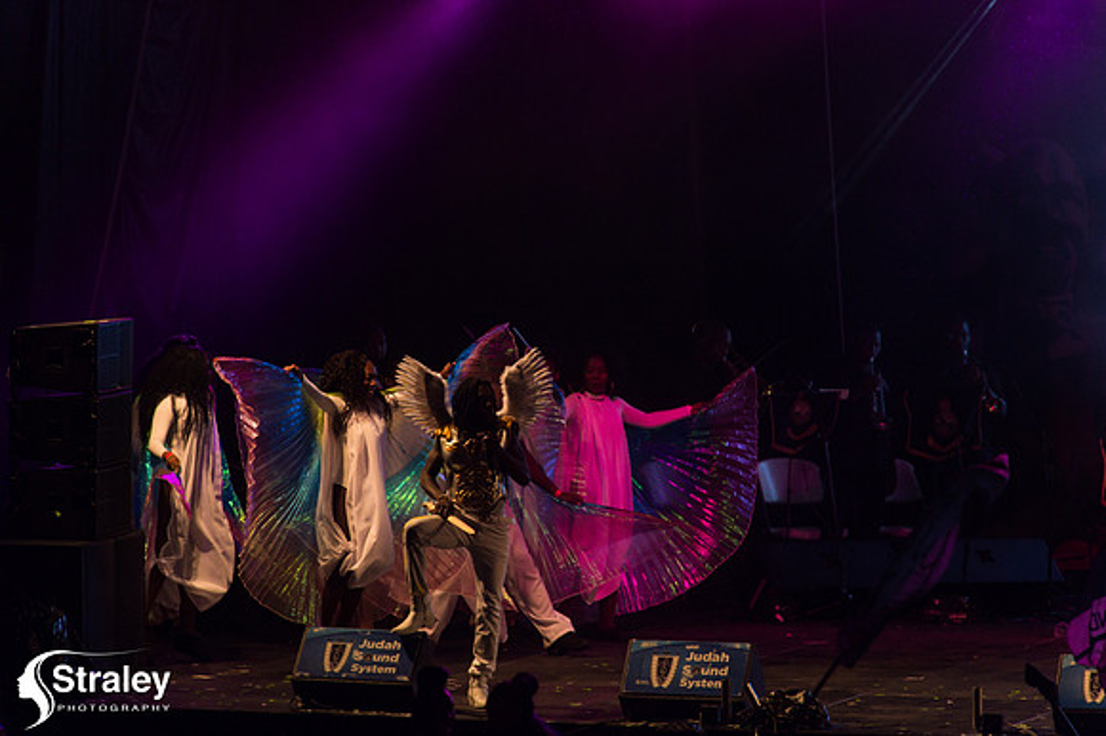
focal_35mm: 330
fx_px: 10132
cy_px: 368
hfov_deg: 6.2
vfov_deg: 4.2
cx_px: 553
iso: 3200
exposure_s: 1/200
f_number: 5.6
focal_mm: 330
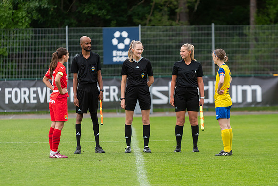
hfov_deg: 6.9
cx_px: 139
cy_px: 93
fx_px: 2317
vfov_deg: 4.6
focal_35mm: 300
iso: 450
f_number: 3.2
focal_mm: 200
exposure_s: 1/1250
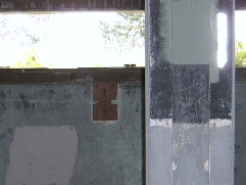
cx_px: 113
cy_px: 104
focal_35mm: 93
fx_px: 661
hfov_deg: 21.1
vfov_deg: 15.9
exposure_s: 1/30
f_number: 2.8
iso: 69
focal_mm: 5.8
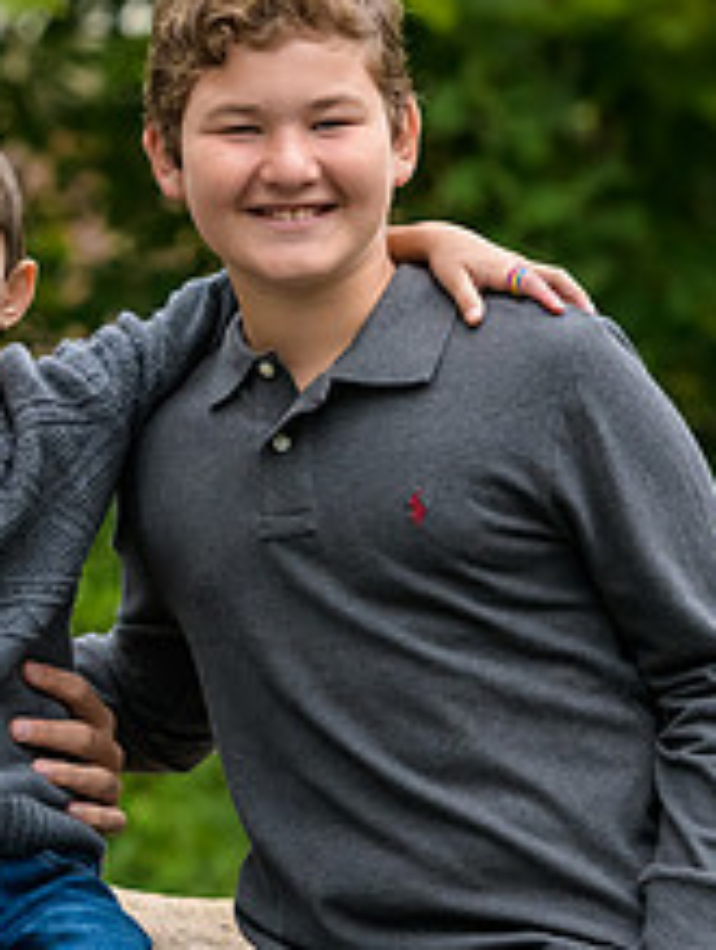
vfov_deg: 5.6
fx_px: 9790
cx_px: -48
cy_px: 380
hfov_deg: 4.2
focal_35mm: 356
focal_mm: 140
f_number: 5.6
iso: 1250
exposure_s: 1/400
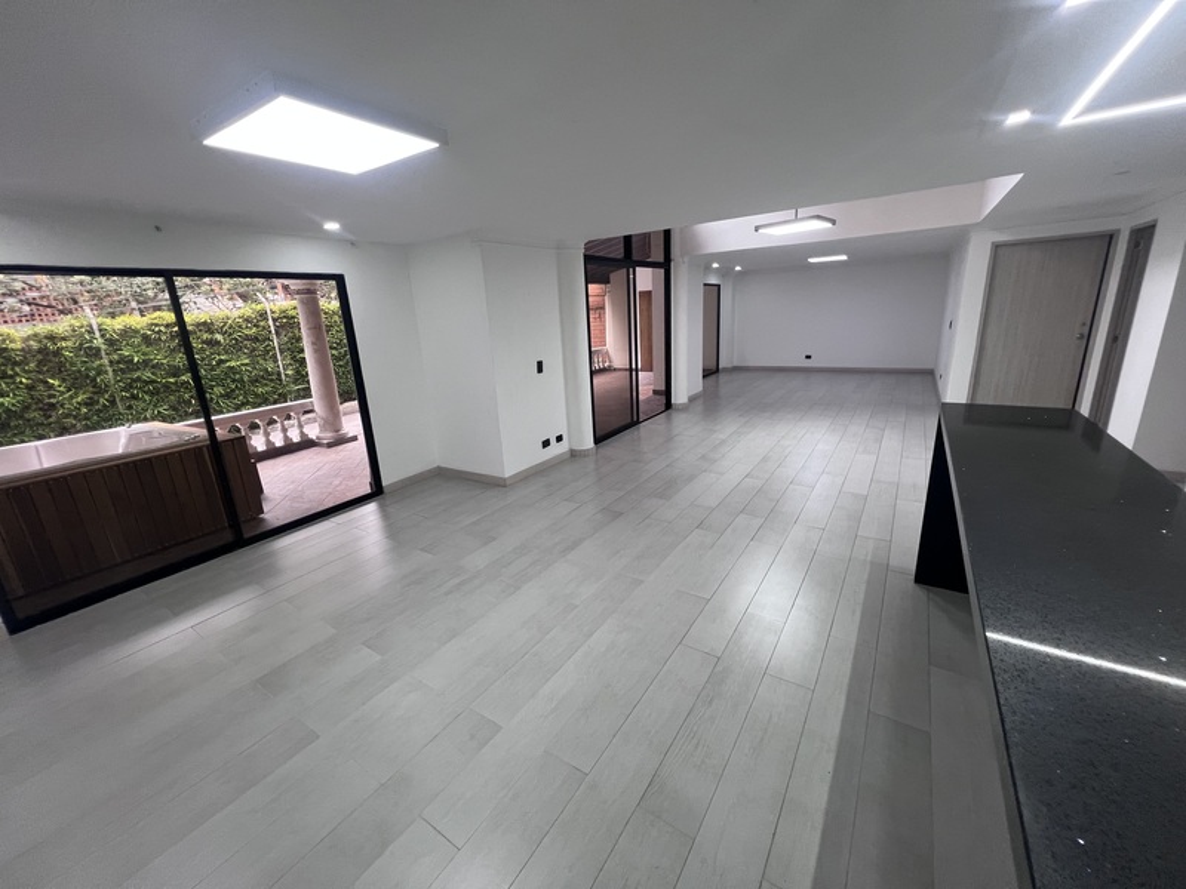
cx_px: 593
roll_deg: +3.1
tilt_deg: -14.5
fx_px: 445
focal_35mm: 13
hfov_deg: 106.2
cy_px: 444
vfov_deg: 89.9
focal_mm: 1.57
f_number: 1.8
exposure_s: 1/60
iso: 125
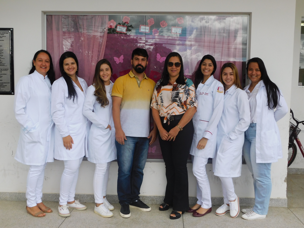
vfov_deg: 39.7
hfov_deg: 51.4
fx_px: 316
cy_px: 114
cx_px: 152
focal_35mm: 36
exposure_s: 1/640
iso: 125
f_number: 3.5
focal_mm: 6.3
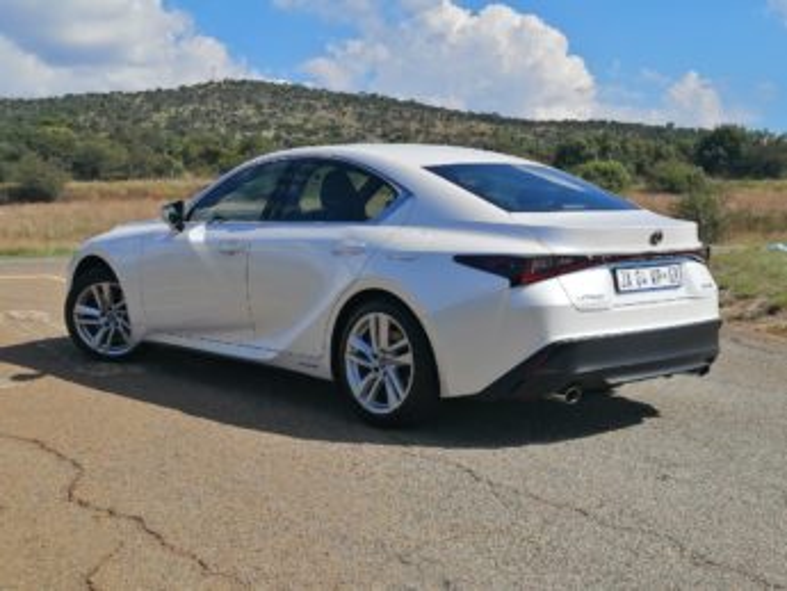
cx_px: 394
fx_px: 1114
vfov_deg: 29.7
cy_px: 296
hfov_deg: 38.9
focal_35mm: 49
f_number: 1.8
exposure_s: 1/2421
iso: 50
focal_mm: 3.62
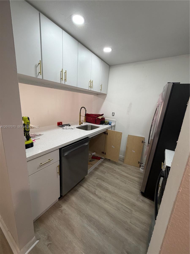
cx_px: 95
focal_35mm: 14
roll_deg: -3.0
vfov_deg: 102.1
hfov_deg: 85.7
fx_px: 102
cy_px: 127
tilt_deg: -12.9
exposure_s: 1/120
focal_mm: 2.22
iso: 200
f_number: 2.2
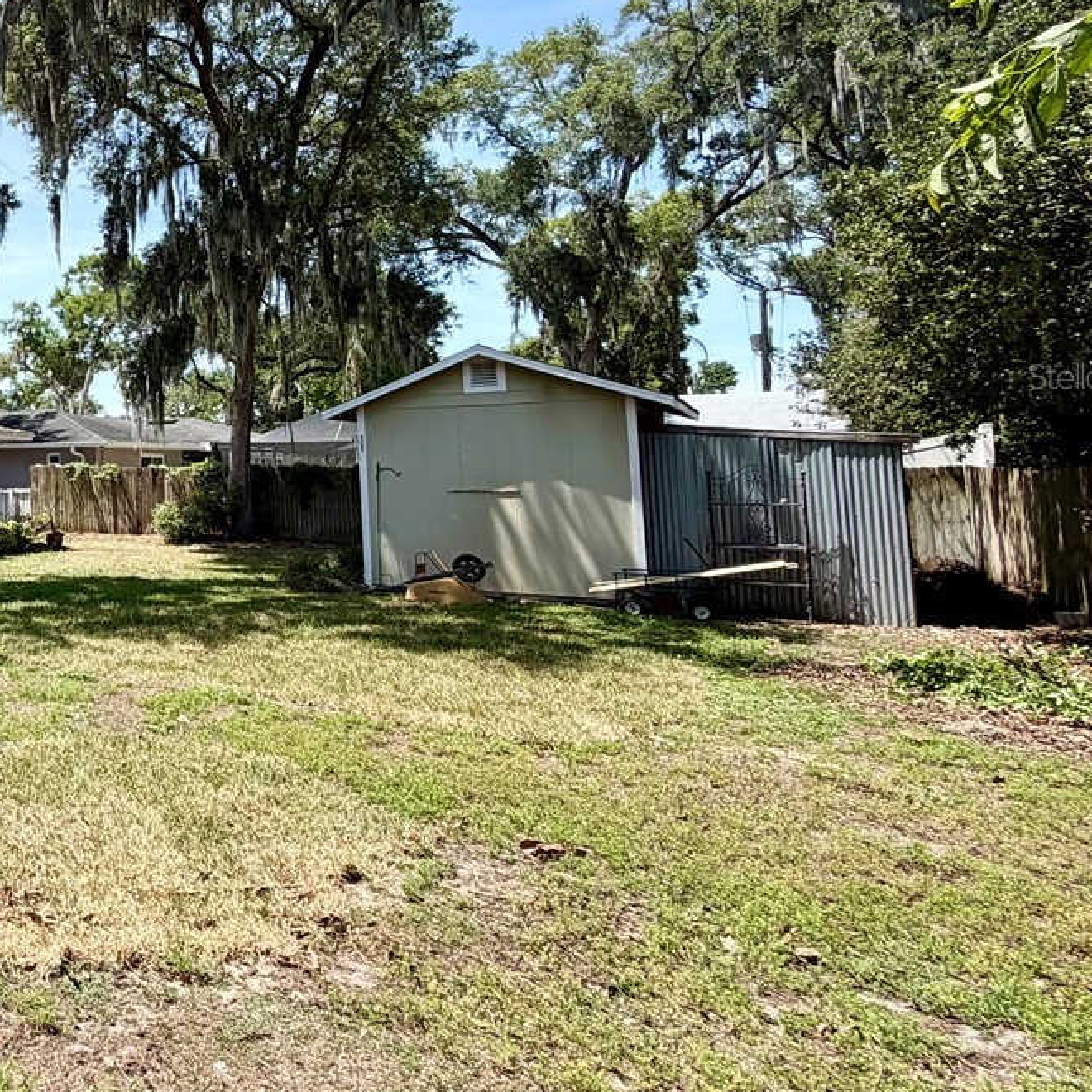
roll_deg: +0.4
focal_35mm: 30
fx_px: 1071
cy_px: 376
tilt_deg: +5.4
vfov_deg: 53.1
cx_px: -139
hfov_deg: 41.6
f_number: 2.2
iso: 32
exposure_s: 1/770
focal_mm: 2.22
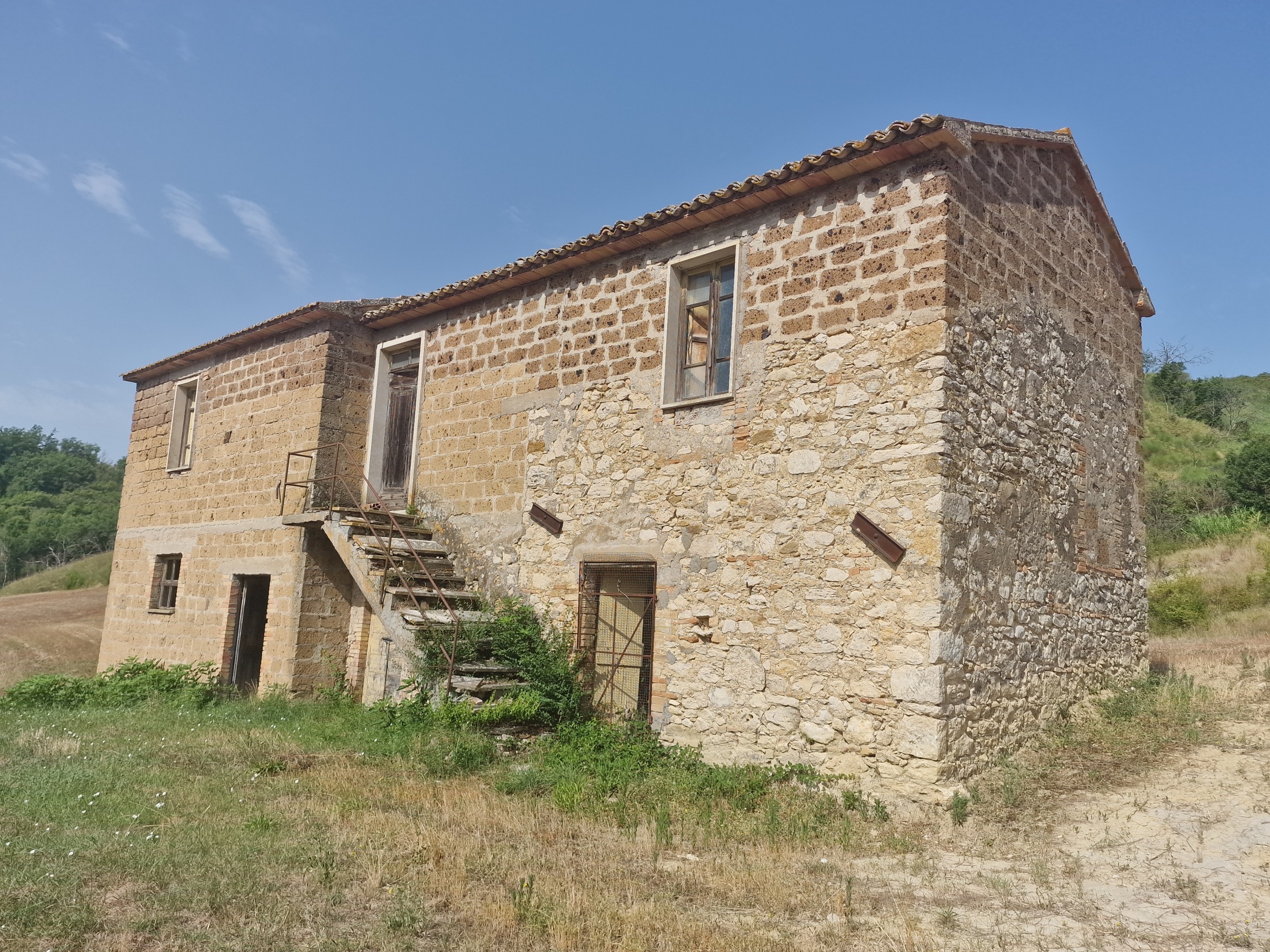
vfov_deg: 54.8
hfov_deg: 69.4
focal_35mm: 25
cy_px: 503
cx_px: 635
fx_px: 917
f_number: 1.8
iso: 50
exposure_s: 1/1684
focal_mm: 6.4
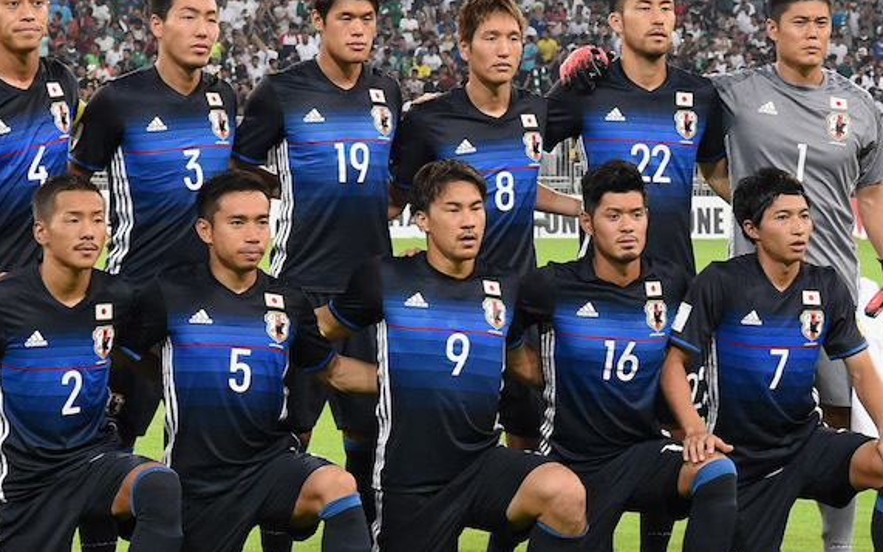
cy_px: 291
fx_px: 2407
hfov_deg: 20.8
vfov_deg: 13.1
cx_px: 413
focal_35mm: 100
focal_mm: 70
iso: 4000
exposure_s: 1/320
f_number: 8
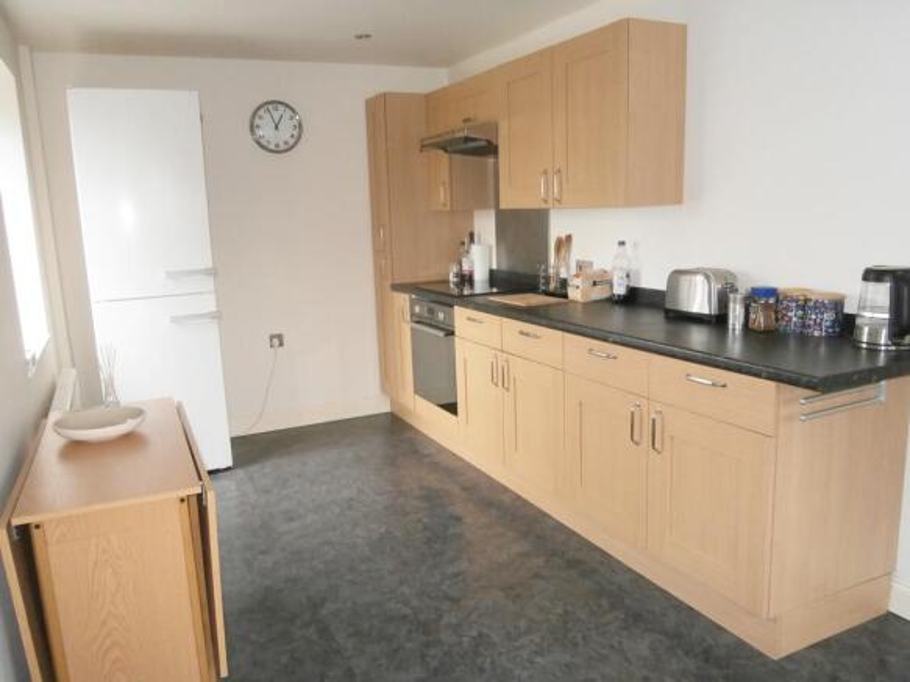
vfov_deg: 53.0
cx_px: 455
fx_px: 683
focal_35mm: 26
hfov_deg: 67.3
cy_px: 341
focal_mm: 4.7
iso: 200
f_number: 2.8
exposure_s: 1/30
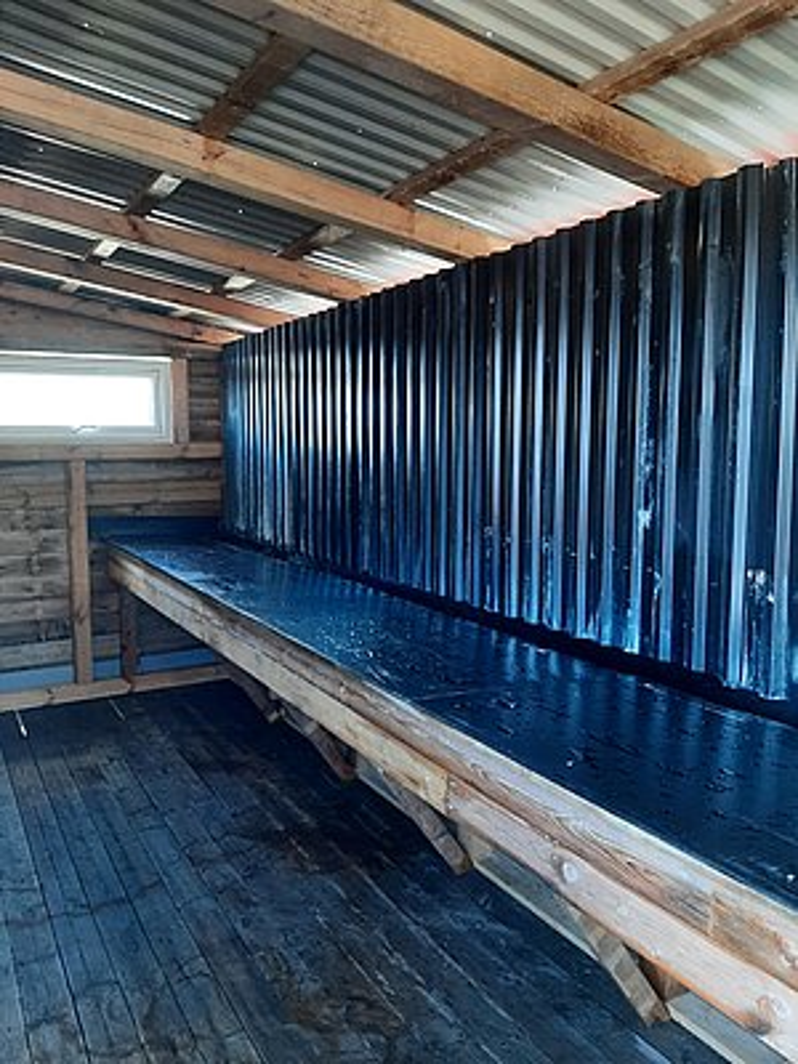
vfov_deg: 67.3
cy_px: 532
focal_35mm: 26
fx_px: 799
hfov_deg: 53.1
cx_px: 399
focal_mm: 3.92
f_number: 1.7
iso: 200
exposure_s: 1/33
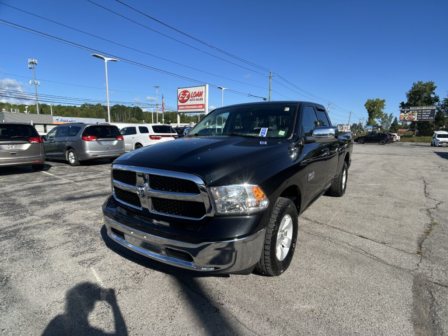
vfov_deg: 53.1
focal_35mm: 26
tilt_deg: -9.8
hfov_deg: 67.3
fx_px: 336
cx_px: 224
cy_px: 168
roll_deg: -1.3
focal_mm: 5.7
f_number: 1.5
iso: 50
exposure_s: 1/3460
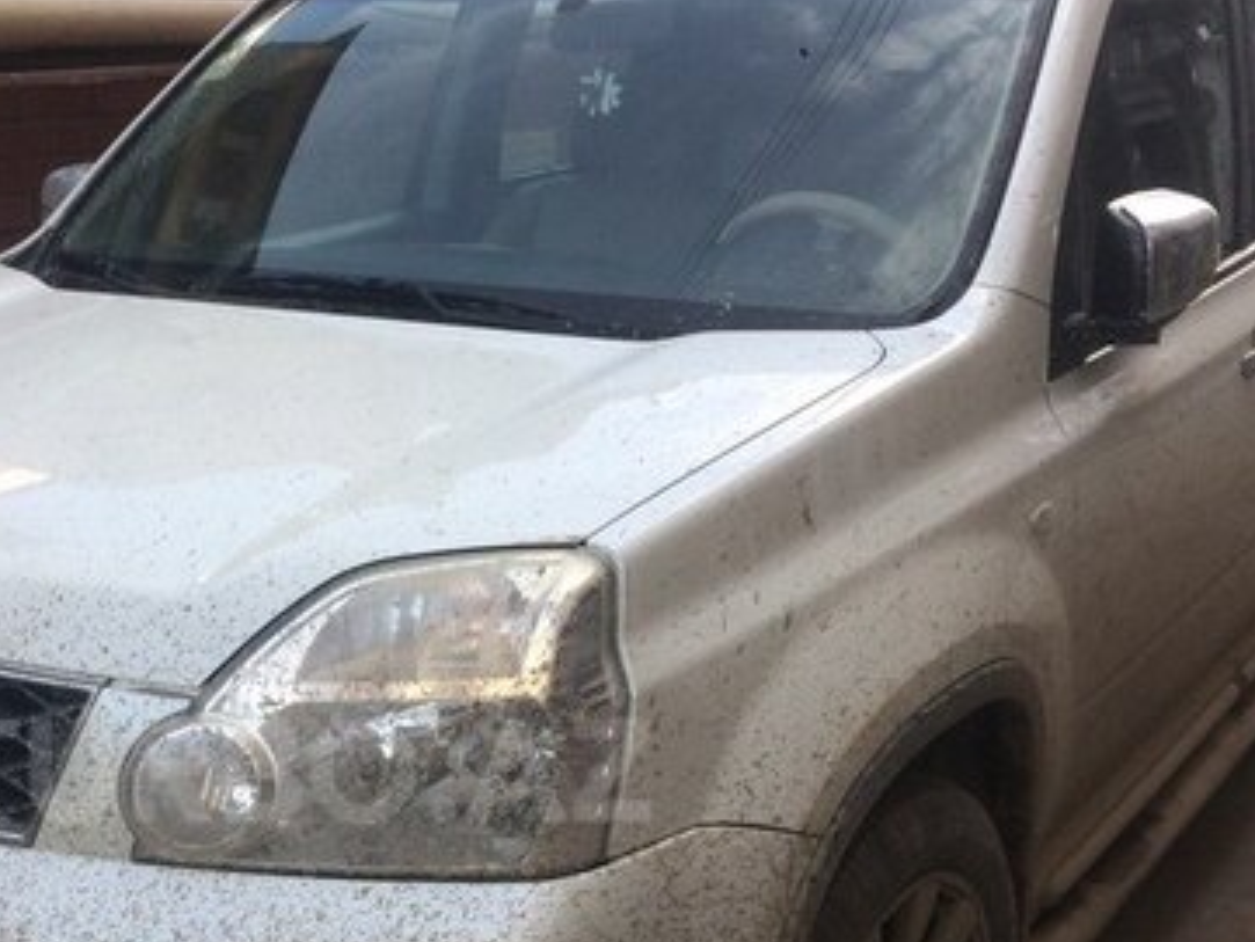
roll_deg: +1.1
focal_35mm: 53
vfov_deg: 26.9
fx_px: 1922
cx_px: 295
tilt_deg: -21.7
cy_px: 770
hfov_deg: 35.3
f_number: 2.2
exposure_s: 1/446
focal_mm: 4.15
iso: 32
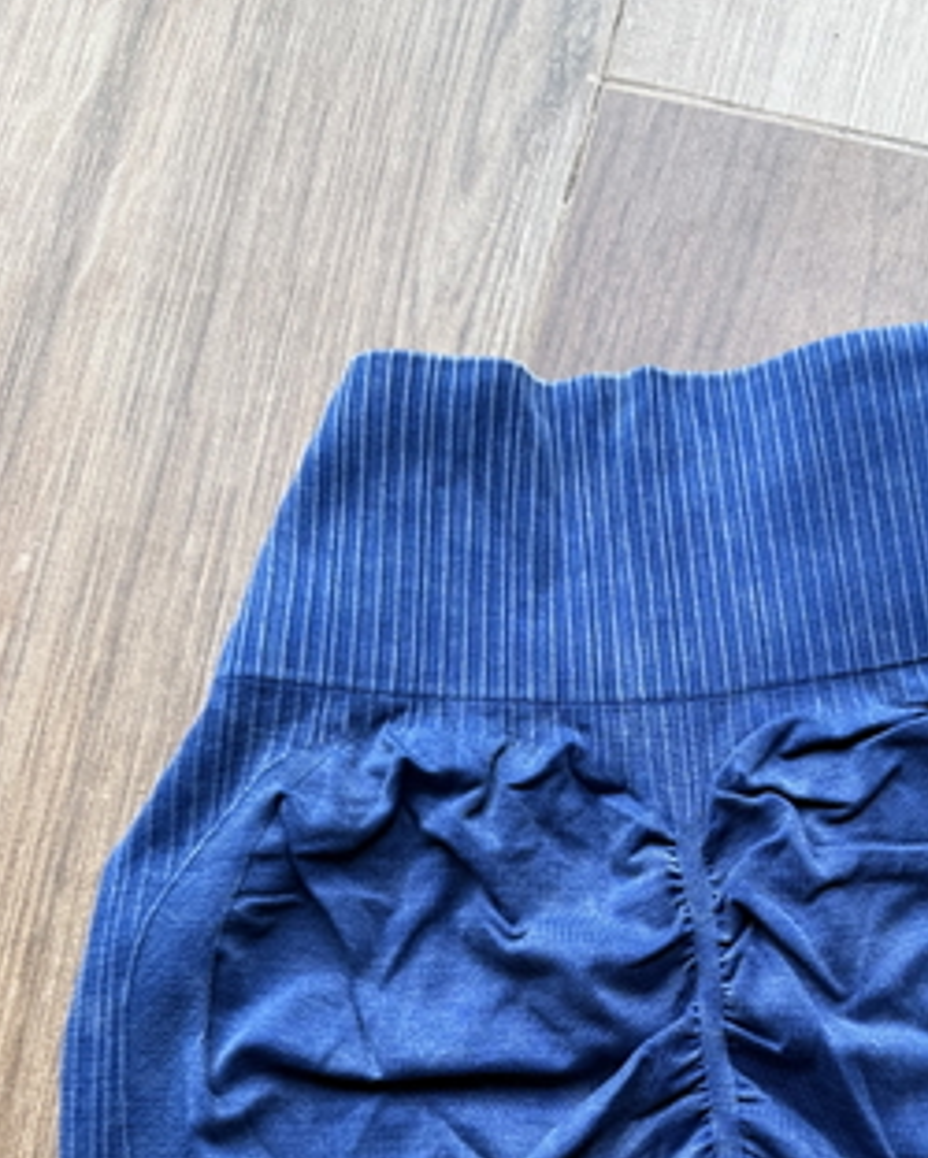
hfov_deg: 36.3
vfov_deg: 43.2
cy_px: 959
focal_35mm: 40
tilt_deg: -81.6
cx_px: 720
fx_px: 1372
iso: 80
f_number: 1.78
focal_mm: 6.76
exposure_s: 1/121
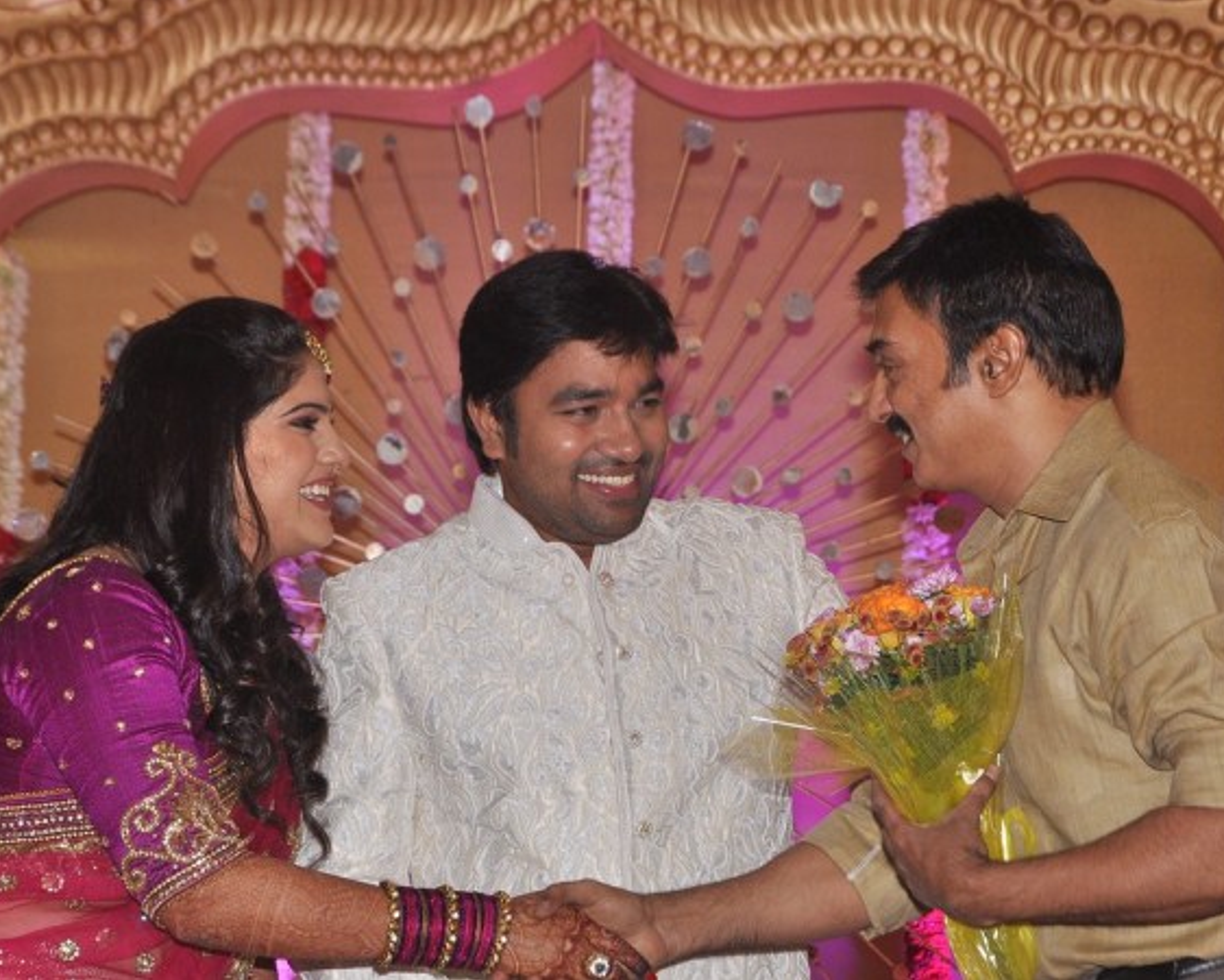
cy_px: 490
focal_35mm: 145
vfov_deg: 10.7
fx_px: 5239
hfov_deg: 13.3
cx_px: 614
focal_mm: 85
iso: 400
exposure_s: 1/125
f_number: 11
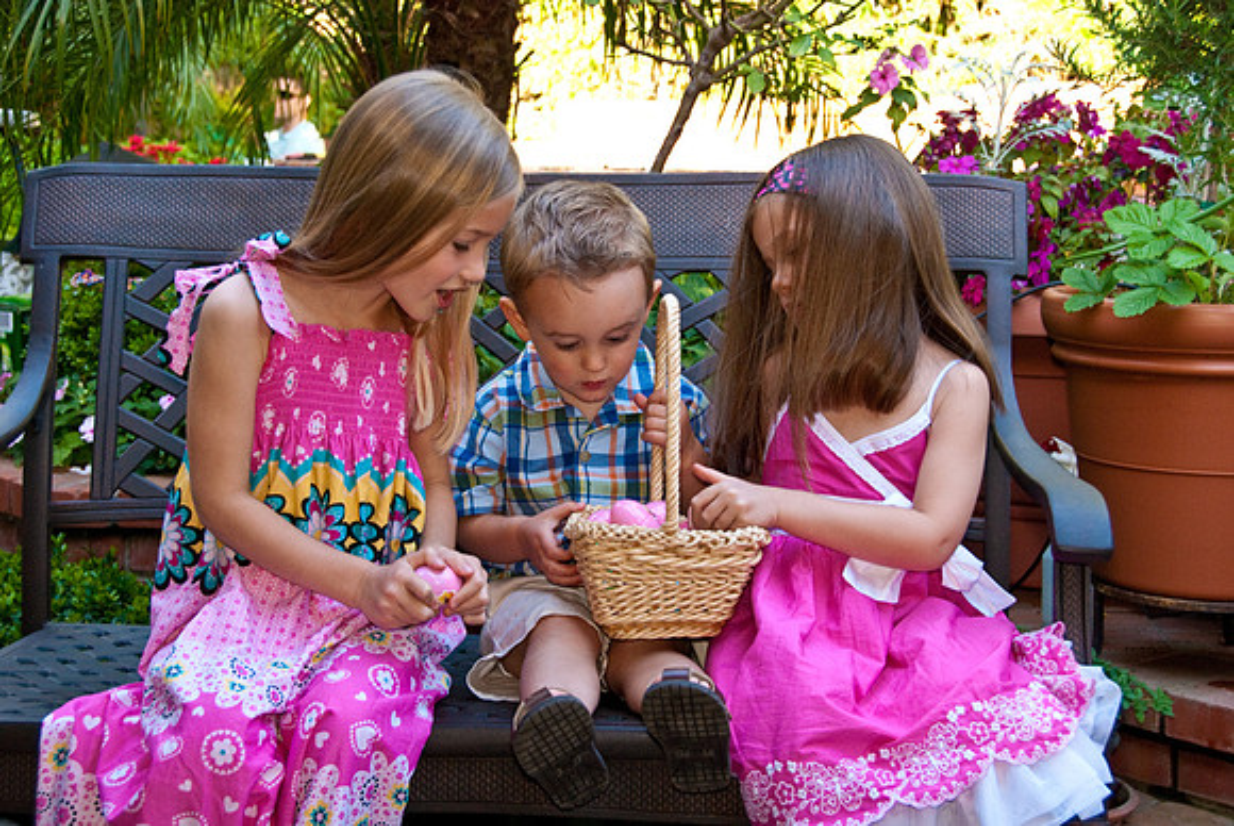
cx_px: 617
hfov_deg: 33.4
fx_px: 2059
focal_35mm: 60
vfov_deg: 22.7
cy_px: 413
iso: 800
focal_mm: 40
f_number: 7.1
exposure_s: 1/100
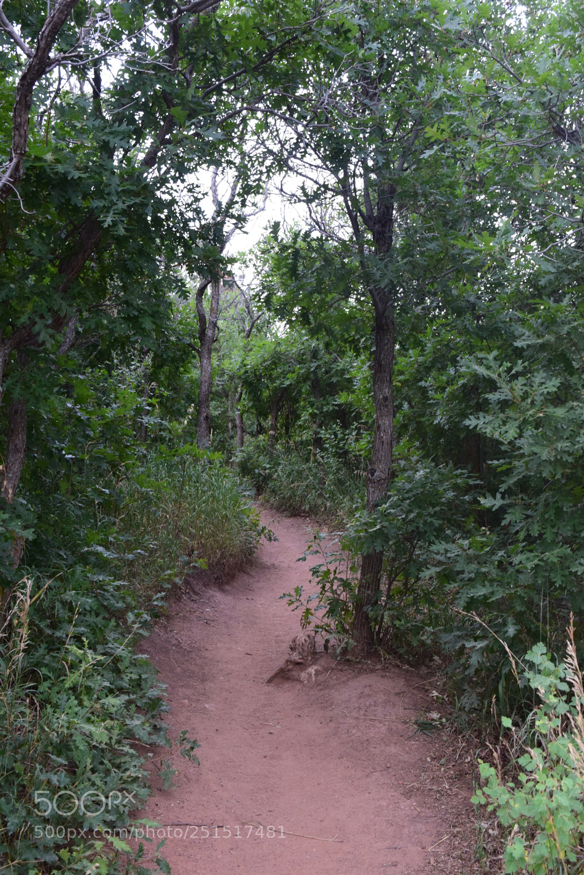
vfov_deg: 43.6
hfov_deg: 29.9
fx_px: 1095
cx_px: 292
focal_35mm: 45
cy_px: 438
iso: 1400
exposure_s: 1/60
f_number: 8
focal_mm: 30
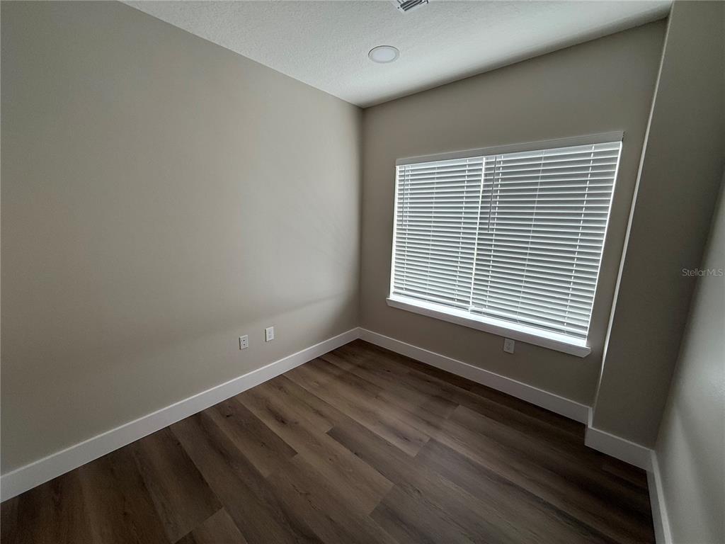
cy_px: 272
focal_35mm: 14
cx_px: 362
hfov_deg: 102.1
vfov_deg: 85.7
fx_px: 293
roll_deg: -0.7
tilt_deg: -11.1
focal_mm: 2.22
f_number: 2.2
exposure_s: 1/120
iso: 80
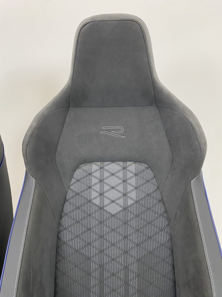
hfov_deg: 53.1
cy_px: 148
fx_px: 222
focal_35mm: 26
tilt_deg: +0.1
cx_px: 111
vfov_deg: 67.3
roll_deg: +1.1
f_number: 1.8
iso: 100
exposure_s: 1/50
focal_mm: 4.25
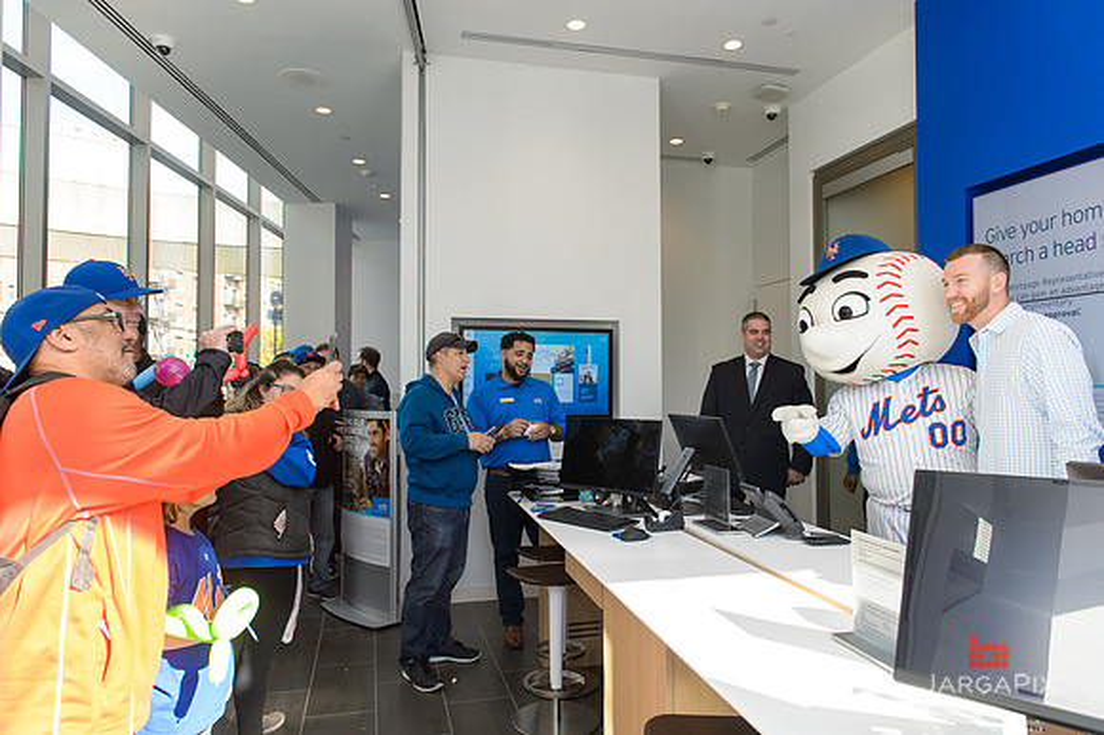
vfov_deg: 53.1
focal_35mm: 24
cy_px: 368
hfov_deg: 73.8
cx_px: 552
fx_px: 736
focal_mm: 24
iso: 800
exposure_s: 1/250
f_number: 5.6
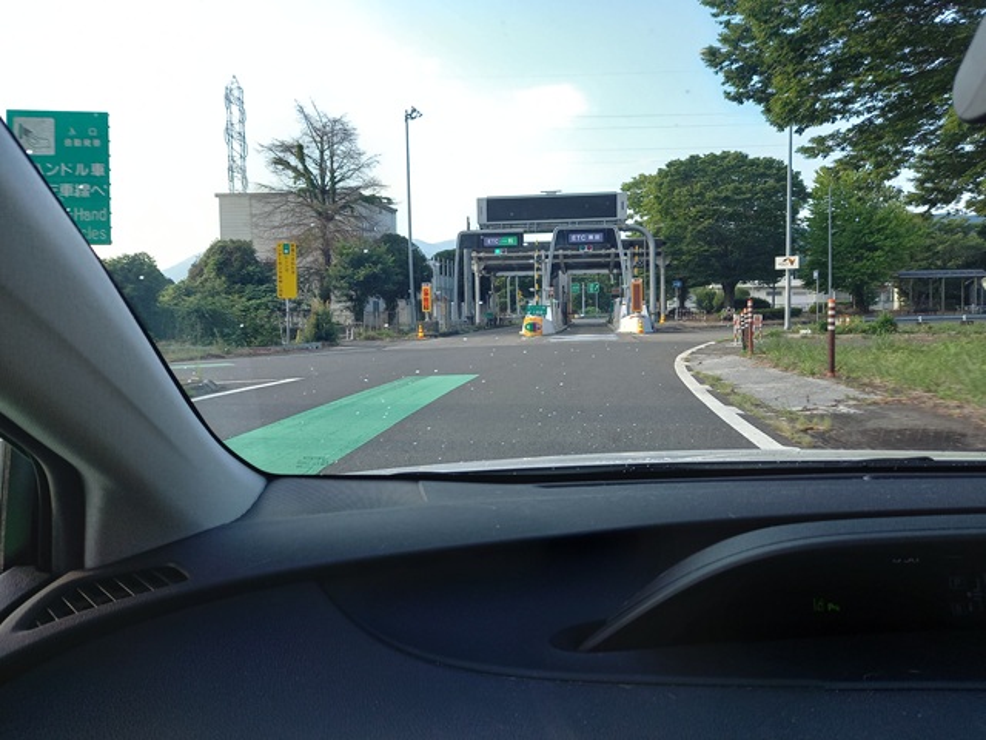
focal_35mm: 25
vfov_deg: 54.9
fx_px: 712
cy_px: 370
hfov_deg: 69.4
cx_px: 493
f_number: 1.8
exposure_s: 1/199
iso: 50
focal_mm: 4.65
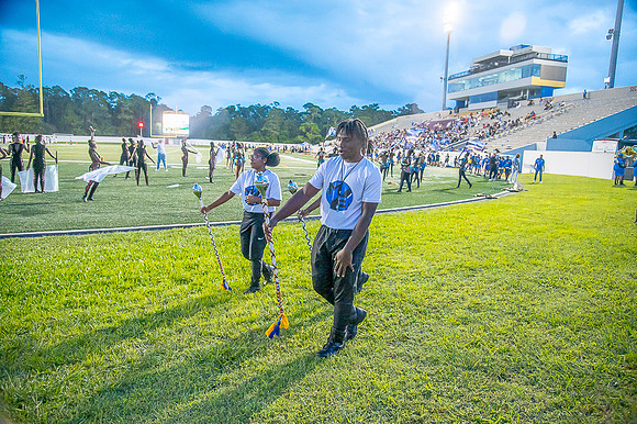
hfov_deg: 73.8
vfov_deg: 53.1
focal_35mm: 24
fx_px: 424
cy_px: 212
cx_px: 318
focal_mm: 24
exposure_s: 1/200
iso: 2000
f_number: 4
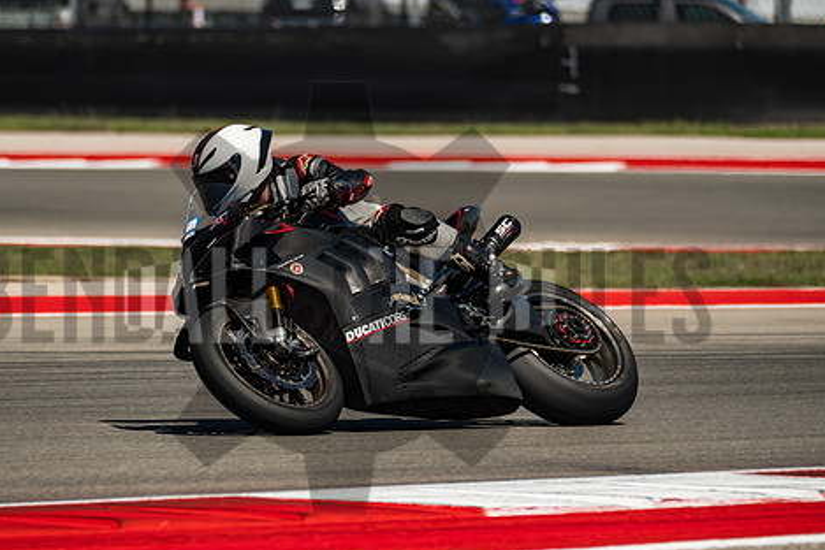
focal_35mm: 451
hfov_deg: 4.6
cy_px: 298
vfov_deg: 3.1
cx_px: 339
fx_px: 10338
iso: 320
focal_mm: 243.3
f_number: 5
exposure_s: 1/1600
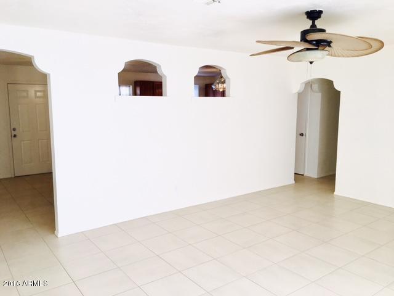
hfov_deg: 61.7
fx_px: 330
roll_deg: +0.0
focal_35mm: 29
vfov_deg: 48.2
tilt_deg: -7.6
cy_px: 148
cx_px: 197
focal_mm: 4.15
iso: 25
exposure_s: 1/60
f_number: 2.2
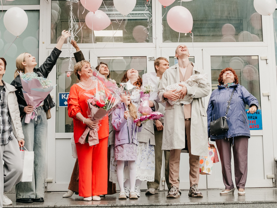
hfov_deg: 25.7
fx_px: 608
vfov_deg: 19.2
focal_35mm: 76
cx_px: 143
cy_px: 38
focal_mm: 35
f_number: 4
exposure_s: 1/400
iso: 800
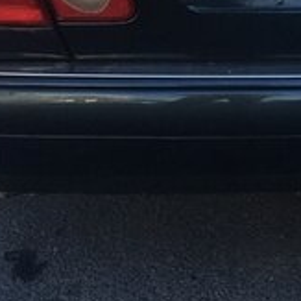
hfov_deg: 16.4
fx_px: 1023
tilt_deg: -12.3
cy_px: -147
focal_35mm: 104
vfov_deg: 15.5
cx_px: 294
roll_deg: -2.6
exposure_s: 1/384
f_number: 2.2
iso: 25
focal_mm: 4.15
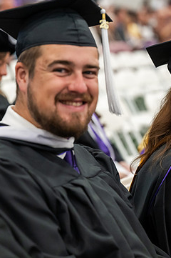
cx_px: 176
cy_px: 124
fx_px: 1056
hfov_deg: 9.2
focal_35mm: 148
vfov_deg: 13.9
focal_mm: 92
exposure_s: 1/200
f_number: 3.2
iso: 2500
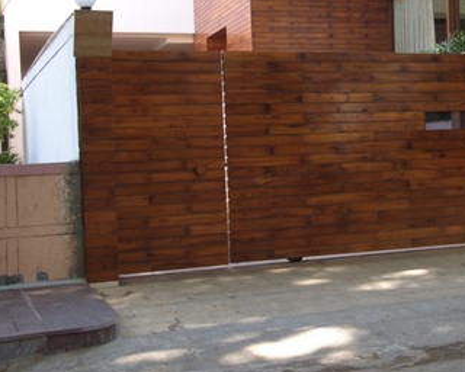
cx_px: 336
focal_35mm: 66
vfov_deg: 23.1
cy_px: 146
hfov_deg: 28.4
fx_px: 908
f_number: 5
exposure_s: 1/100
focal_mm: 30
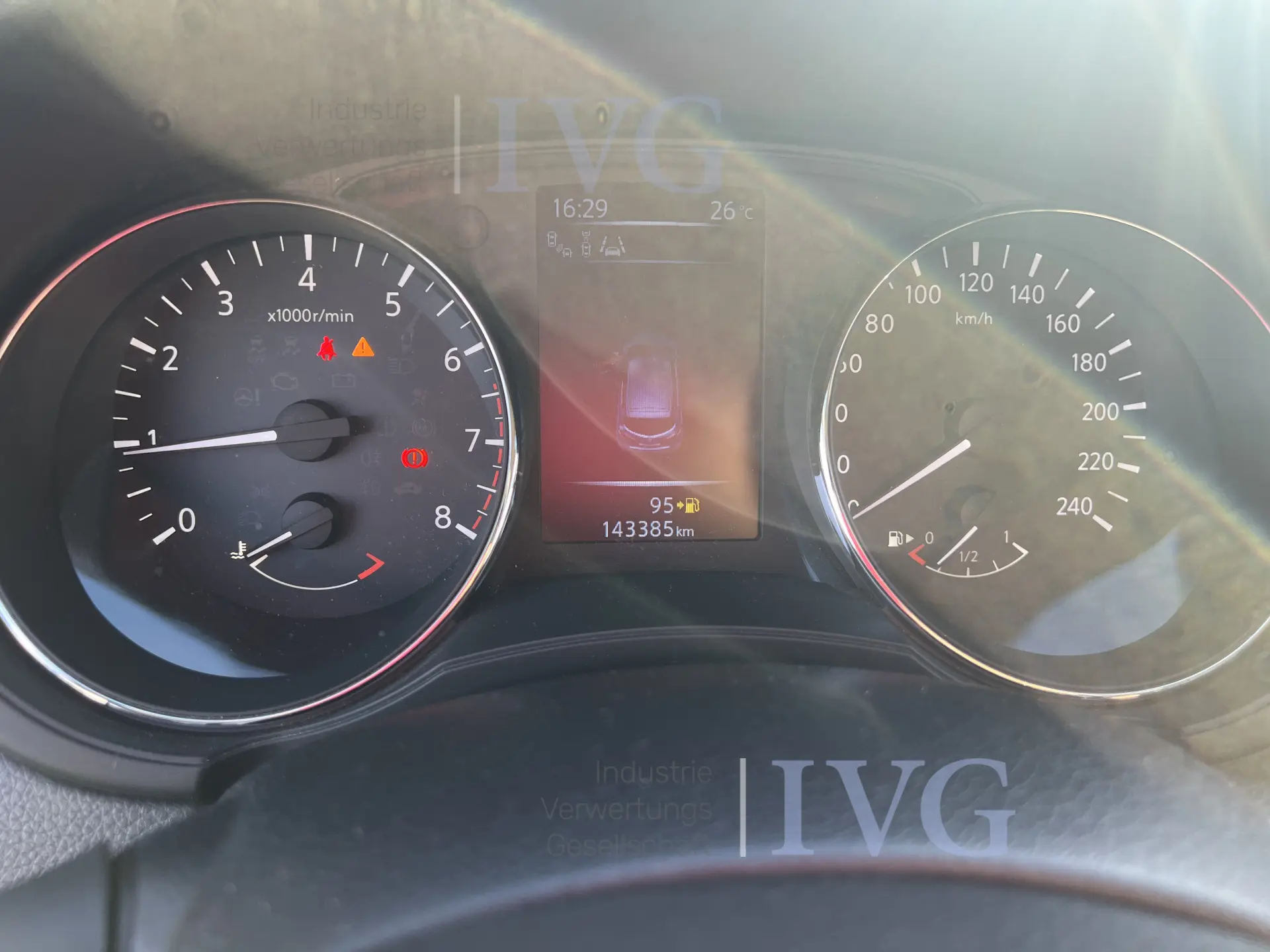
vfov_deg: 53.1
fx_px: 954
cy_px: 476
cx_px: 635
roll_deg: -2.2
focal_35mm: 26
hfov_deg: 67.3
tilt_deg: -29.9
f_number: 1.5
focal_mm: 5.7
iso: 40
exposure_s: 1/121
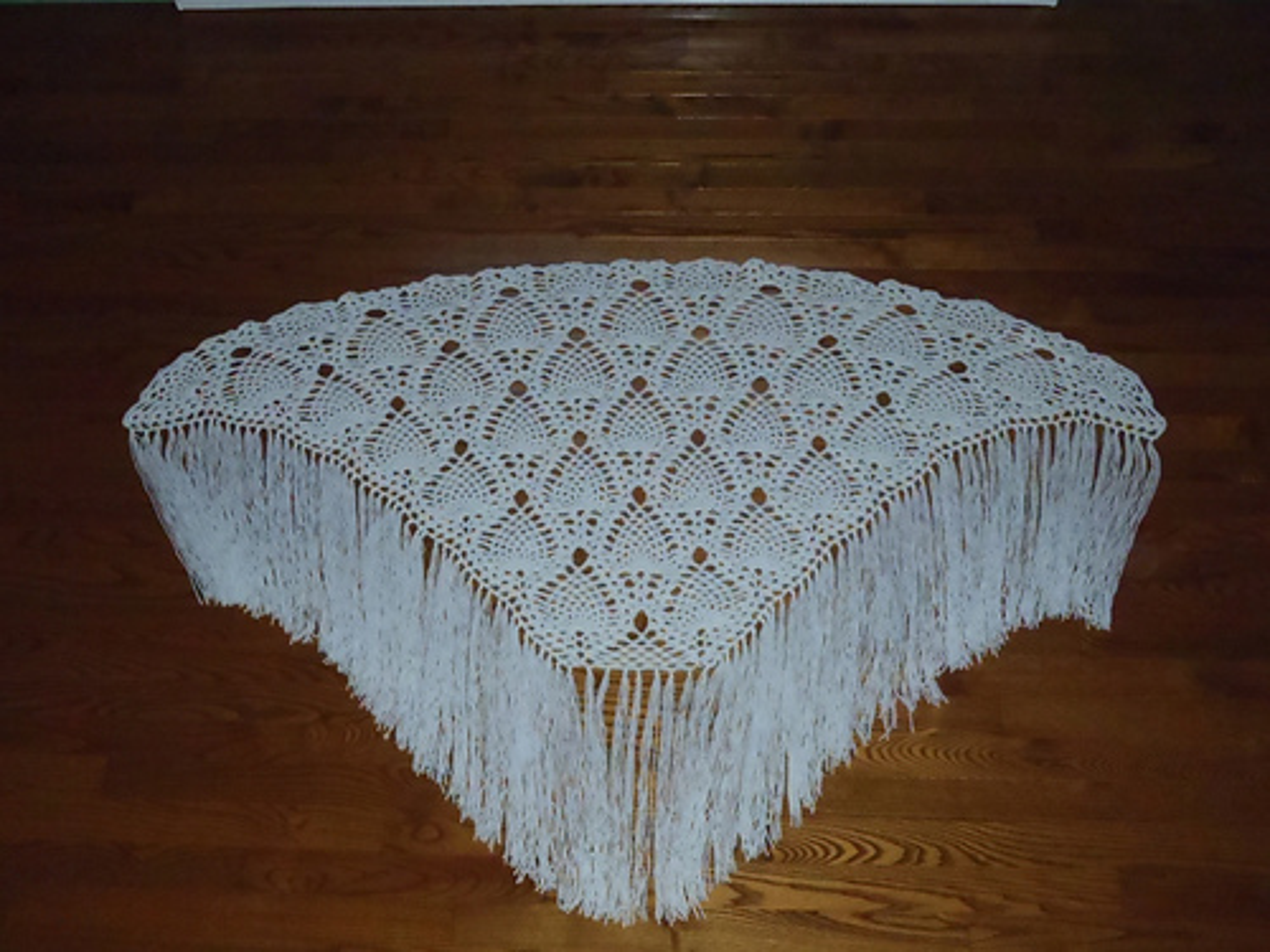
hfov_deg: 51.4
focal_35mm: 36
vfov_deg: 39.7
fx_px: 1321
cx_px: 635
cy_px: 476
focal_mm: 6.45
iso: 800
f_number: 4.5
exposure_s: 1/500
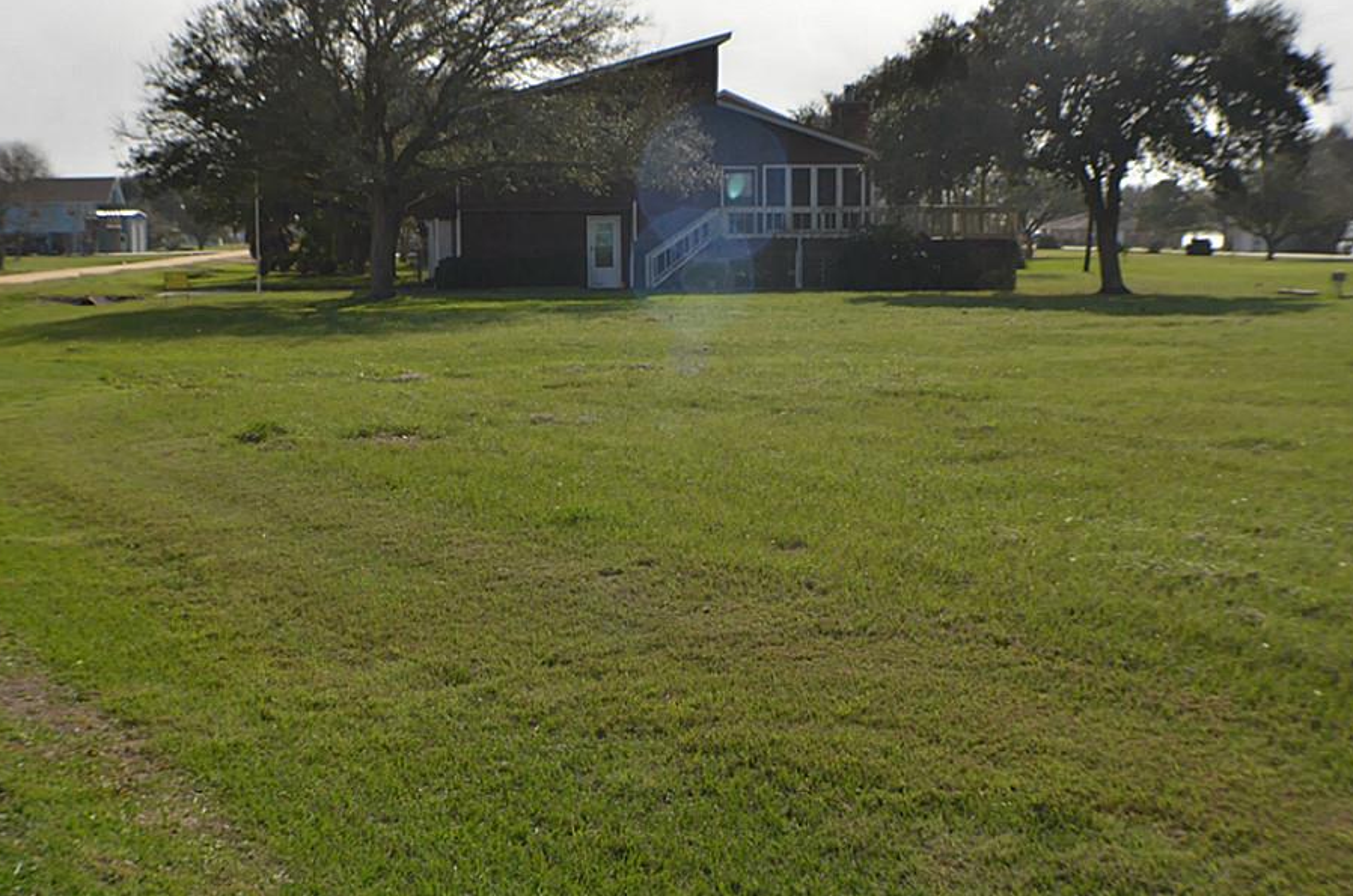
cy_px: 503
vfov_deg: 20.8
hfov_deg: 31.0
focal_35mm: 65
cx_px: 627
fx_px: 2438
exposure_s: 1/5000
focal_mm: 38
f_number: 9
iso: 900
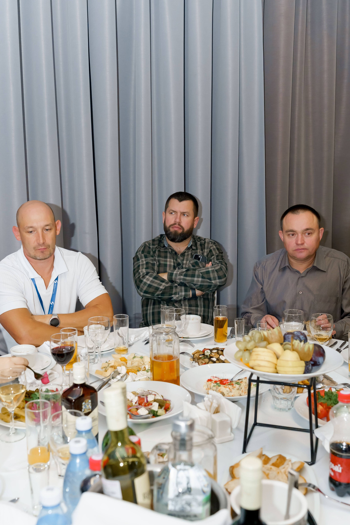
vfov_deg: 53.1
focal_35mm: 36
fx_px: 525
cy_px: 262
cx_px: 175
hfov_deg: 36.9
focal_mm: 36
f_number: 5
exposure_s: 1/125
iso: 3200
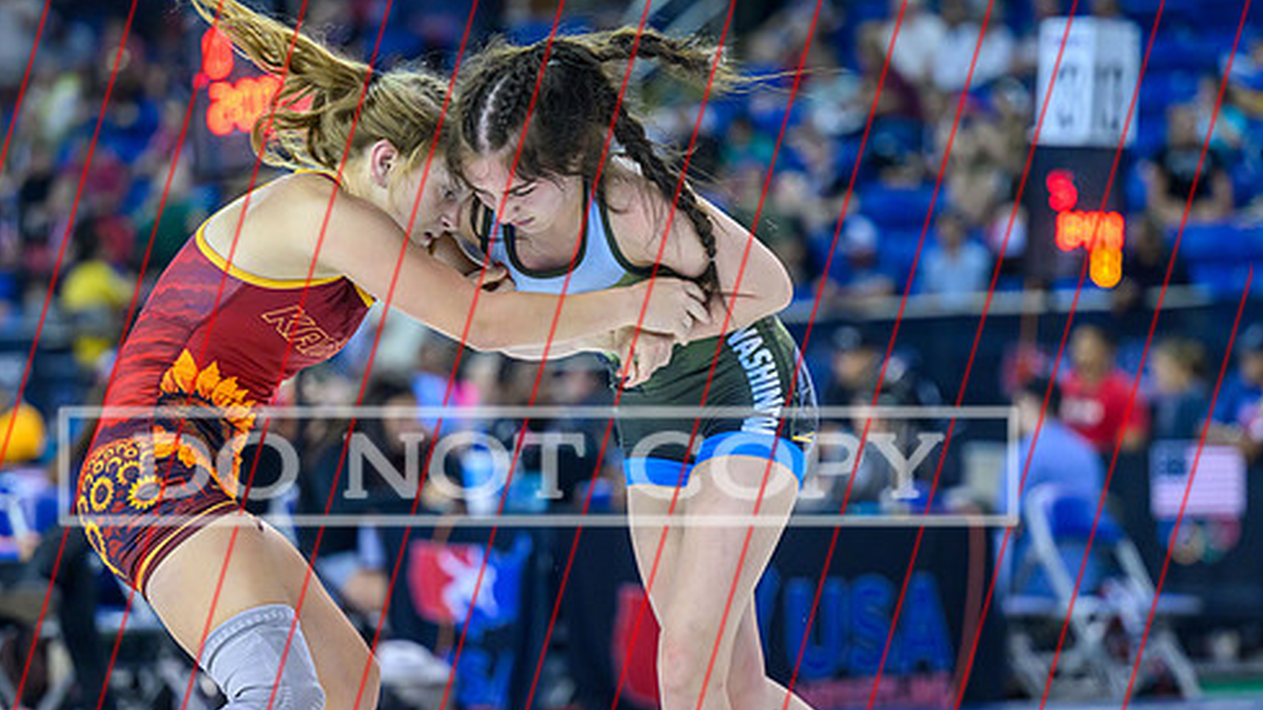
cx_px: 657
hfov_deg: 11.8
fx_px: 6128
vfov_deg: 6.6
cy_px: 459
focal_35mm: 183
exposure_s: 1/800
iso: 2000
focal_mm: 125
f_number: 2.8
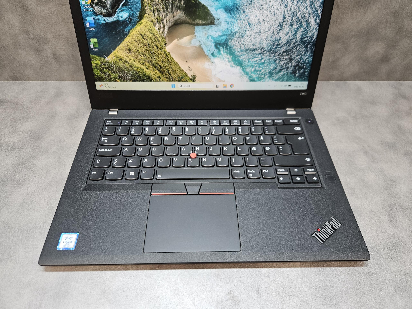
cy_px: 154
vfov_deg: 58.9
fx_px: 274
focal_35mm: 23
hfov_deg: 73.9
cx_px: 206
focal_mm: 5.4
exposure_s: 1/200
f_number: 1.8
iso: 320
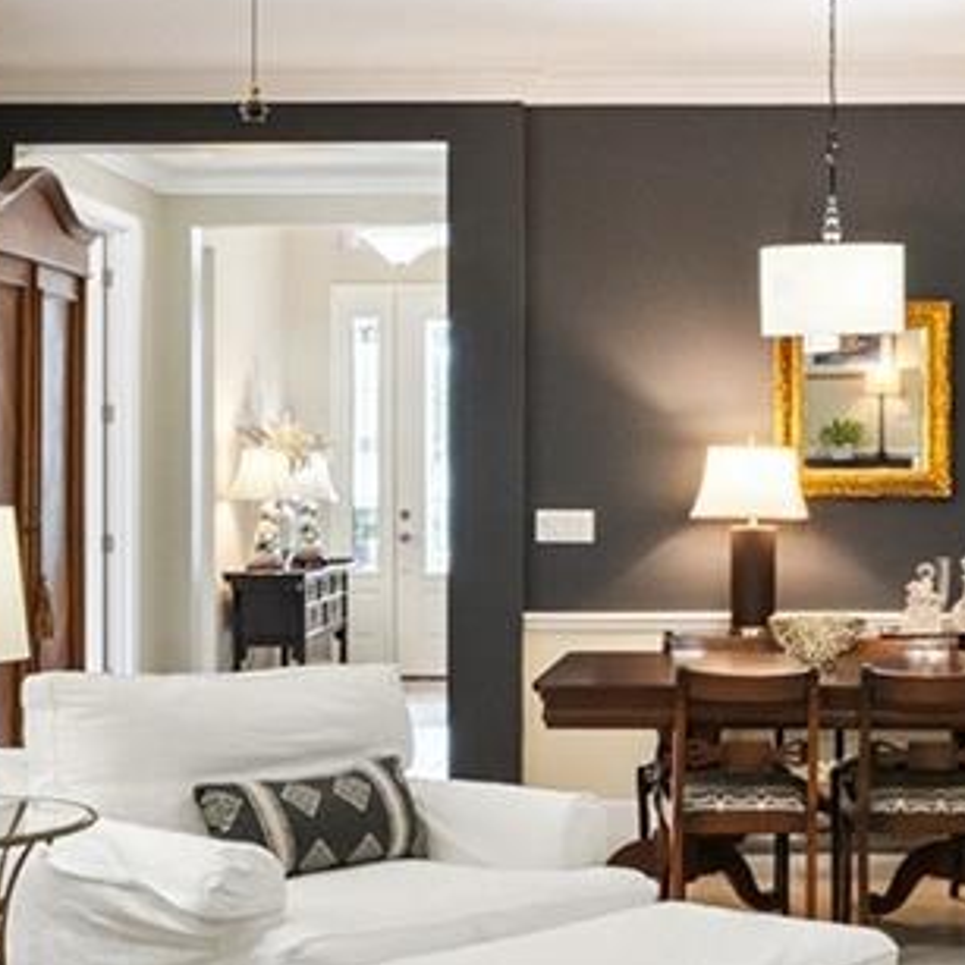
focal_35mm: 71
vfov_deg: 24.3
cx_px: 657
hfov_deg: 24.2
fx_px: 2239
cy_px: 449
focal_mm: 16
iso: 2500
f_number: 9
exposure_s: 1/50
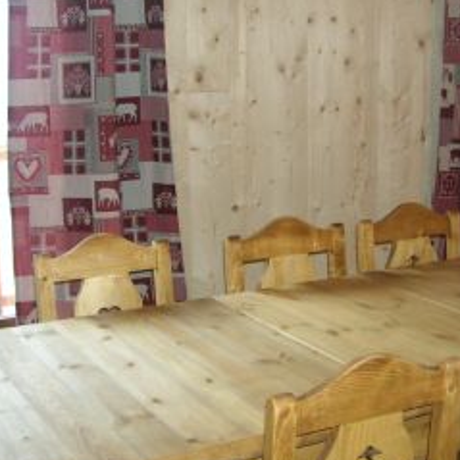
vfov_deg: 27.2
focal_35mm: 63
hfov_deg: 27.1
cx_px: 312
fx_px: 947
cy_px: 168
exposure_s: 1/9.1
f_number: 2.9
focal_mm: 5.7
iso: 200
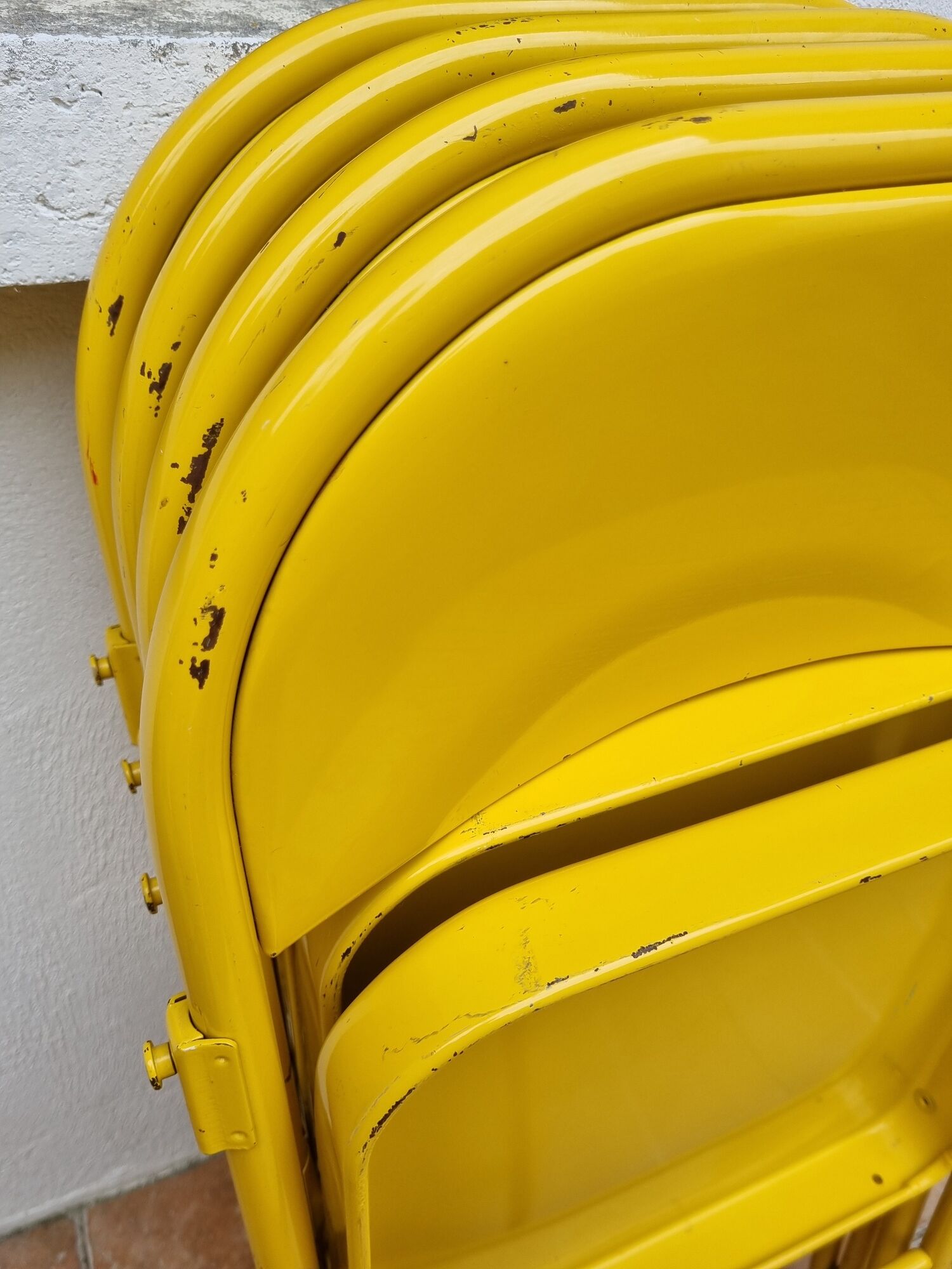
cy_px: 634
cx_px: 476
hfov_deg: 53.1
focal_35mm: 26
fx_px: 953
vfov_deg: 67.3
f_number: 1.8
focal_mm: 5.4
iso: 50
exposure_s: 1/466
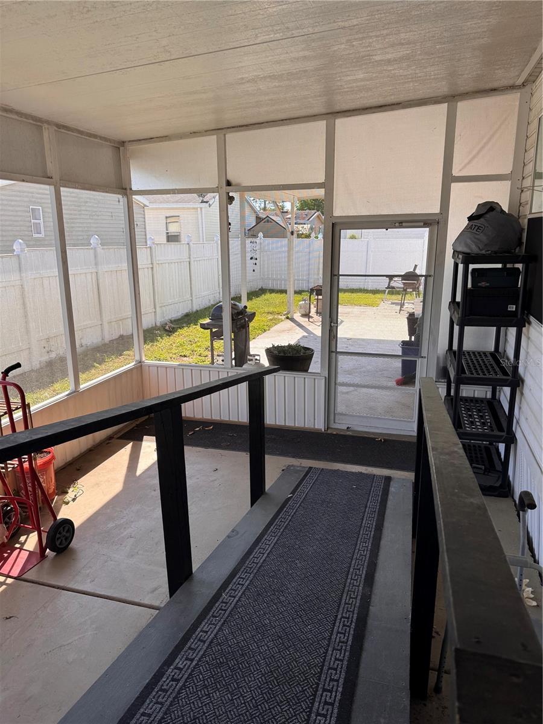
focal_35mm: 24
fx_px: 502
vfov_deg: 71.6
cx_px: 272
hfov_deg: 56.8
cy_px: 362
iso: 80
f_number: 1.78
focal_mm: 6.76
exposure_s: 1/598
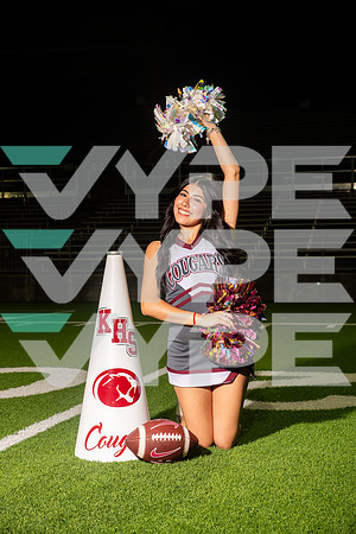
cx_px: 178
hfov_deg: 22.6
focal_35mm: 60
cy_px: 267
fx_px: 890
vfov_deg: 33.4
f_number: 7.1
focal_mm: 60
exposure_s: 1/400
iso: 1000
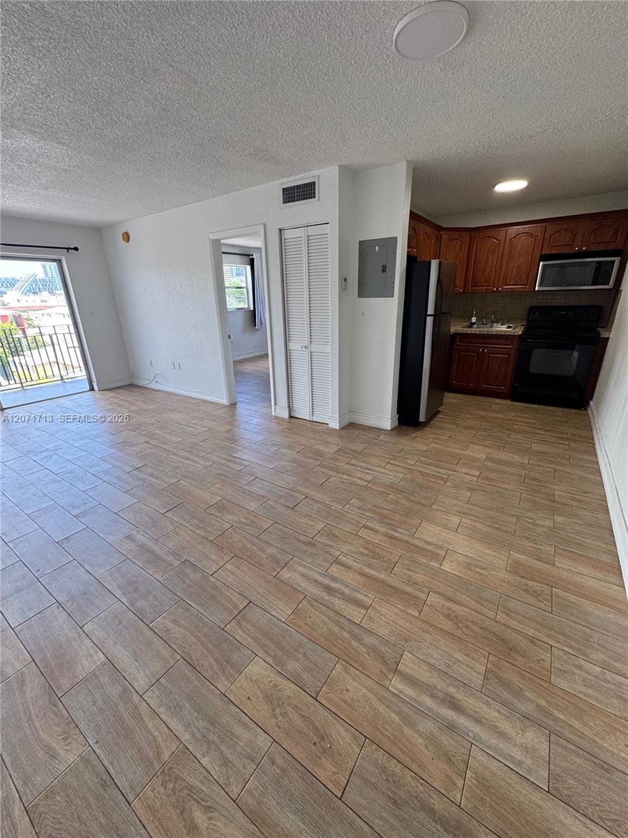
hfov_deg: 85.7
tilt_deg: -19.9
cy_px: 419
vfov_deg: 102.1
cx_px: 314
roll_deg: +2.2
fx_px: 339
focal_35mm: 14
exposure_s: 1/120
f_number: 2.2
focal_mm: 2.22
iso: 125
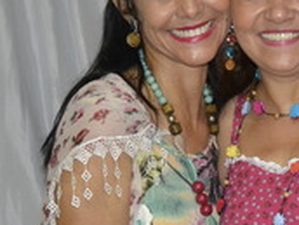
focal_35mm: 183
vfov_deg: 8.1
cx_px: 220
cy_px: 120
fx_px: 1581
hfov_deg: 10.8
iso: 3200
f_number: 4.5
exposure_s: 1/60
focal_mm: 44
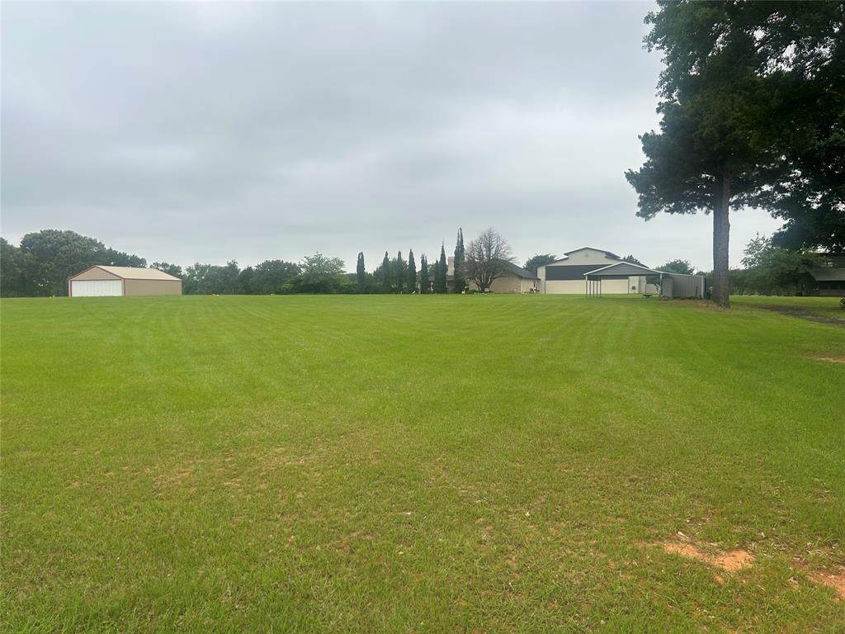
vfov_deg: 53.1
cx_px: 422
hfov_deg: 67.3
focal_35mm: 26
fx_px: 635
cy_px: 317
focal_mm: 5.7
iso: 50
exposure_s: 1/687
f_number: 1.5
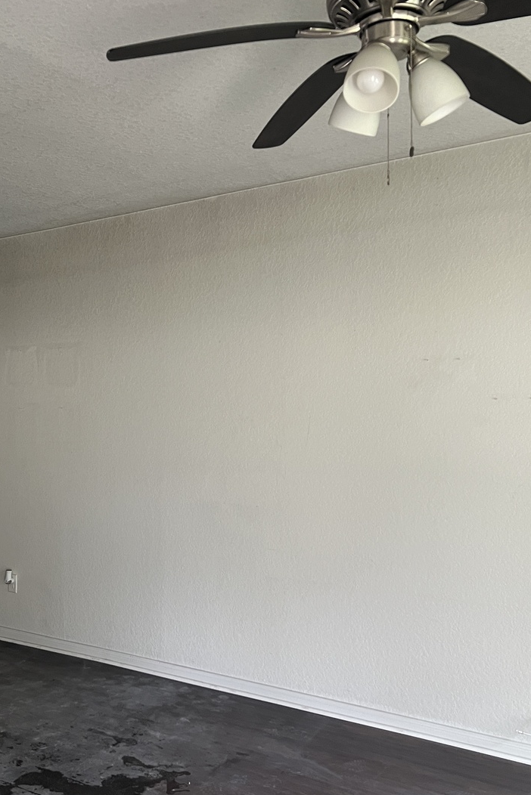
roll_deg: +0.6
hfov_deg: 35.4
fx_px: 818
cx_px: 154
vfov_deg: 51.9
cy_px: 401
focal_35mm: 37
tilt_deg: +0.2
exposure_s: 1/71
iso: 125
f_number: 1.5
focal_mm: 5.7
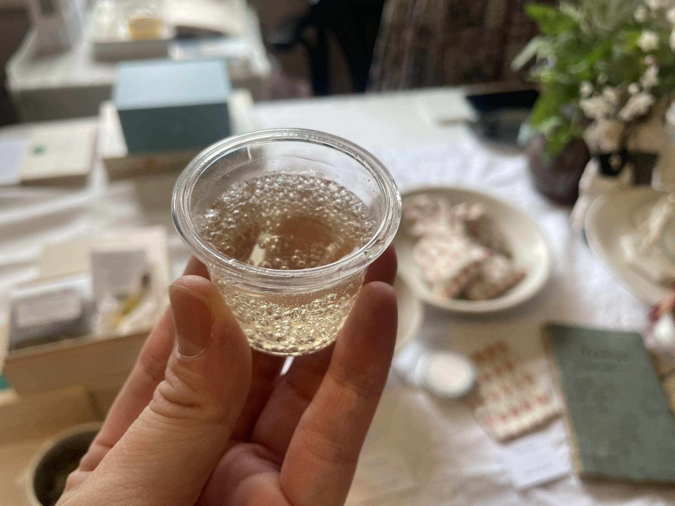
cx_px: 338
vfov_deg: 53.1
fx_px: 507
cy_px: 253
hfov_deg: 67.3
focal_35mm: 26
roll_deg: -3.0
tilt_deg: -43.3
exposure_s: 1/121
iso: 125
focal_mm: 4.2
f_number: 1.6
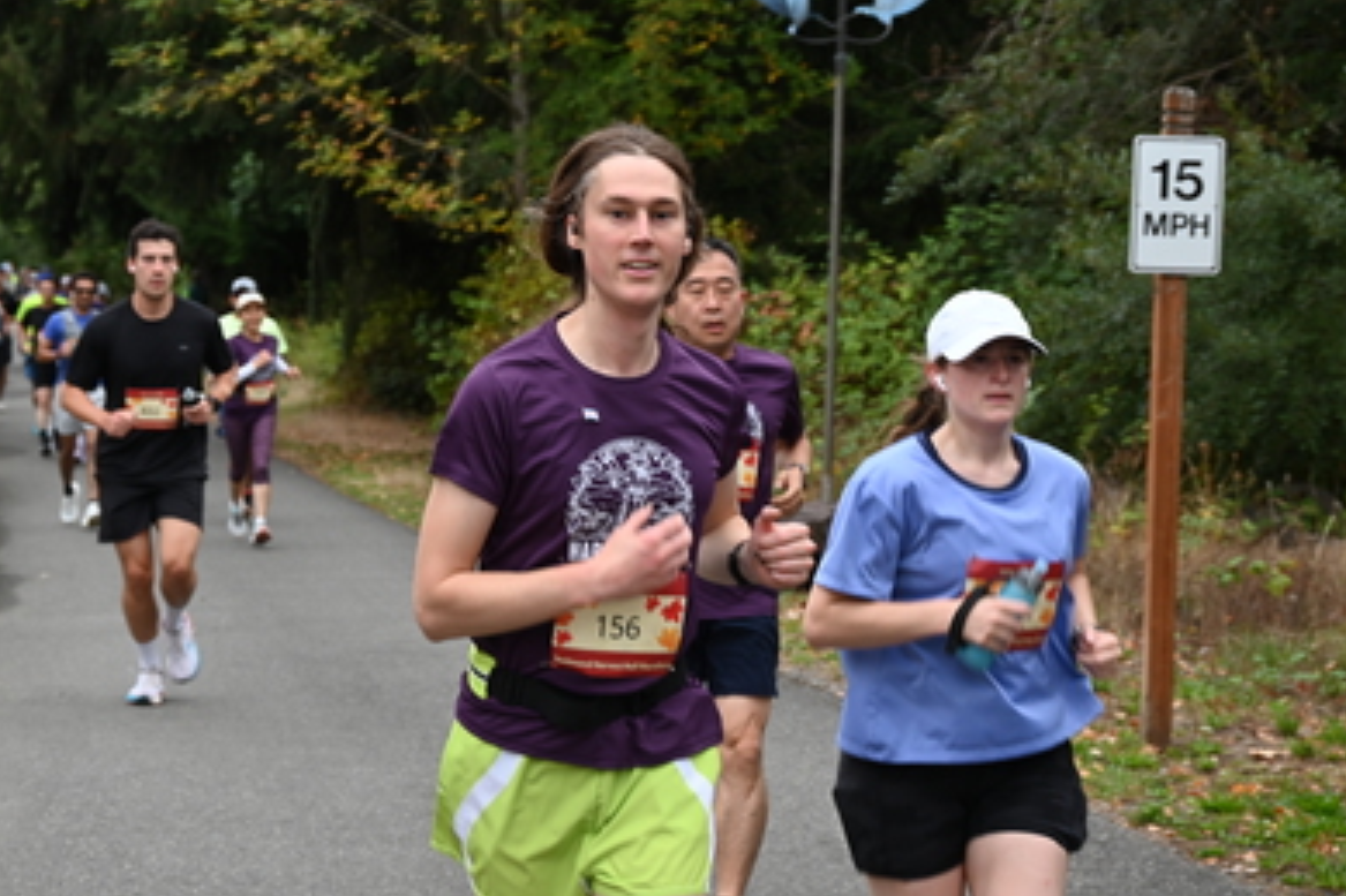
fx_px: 3700
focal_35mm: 99
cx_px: 609
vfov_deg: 13.8
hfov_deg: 20.6
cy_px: 341
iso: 500
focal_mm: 70
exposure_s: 1/125
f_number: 6
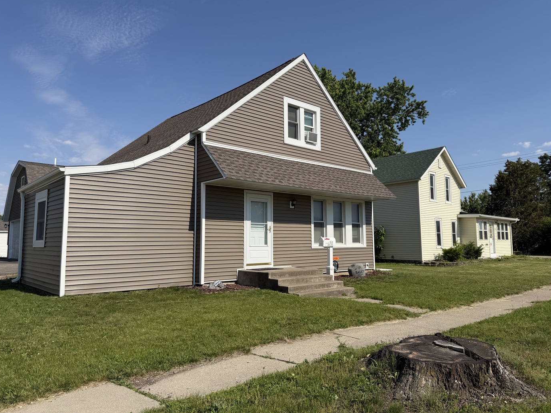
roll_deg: +0.8
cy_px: 200
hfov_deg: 69.4
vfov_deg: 54.9
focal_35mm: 25
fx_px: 398
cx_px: 281
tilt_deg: +6.0
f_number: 1.78
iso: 80
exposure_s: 1/6711
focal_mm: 6.76
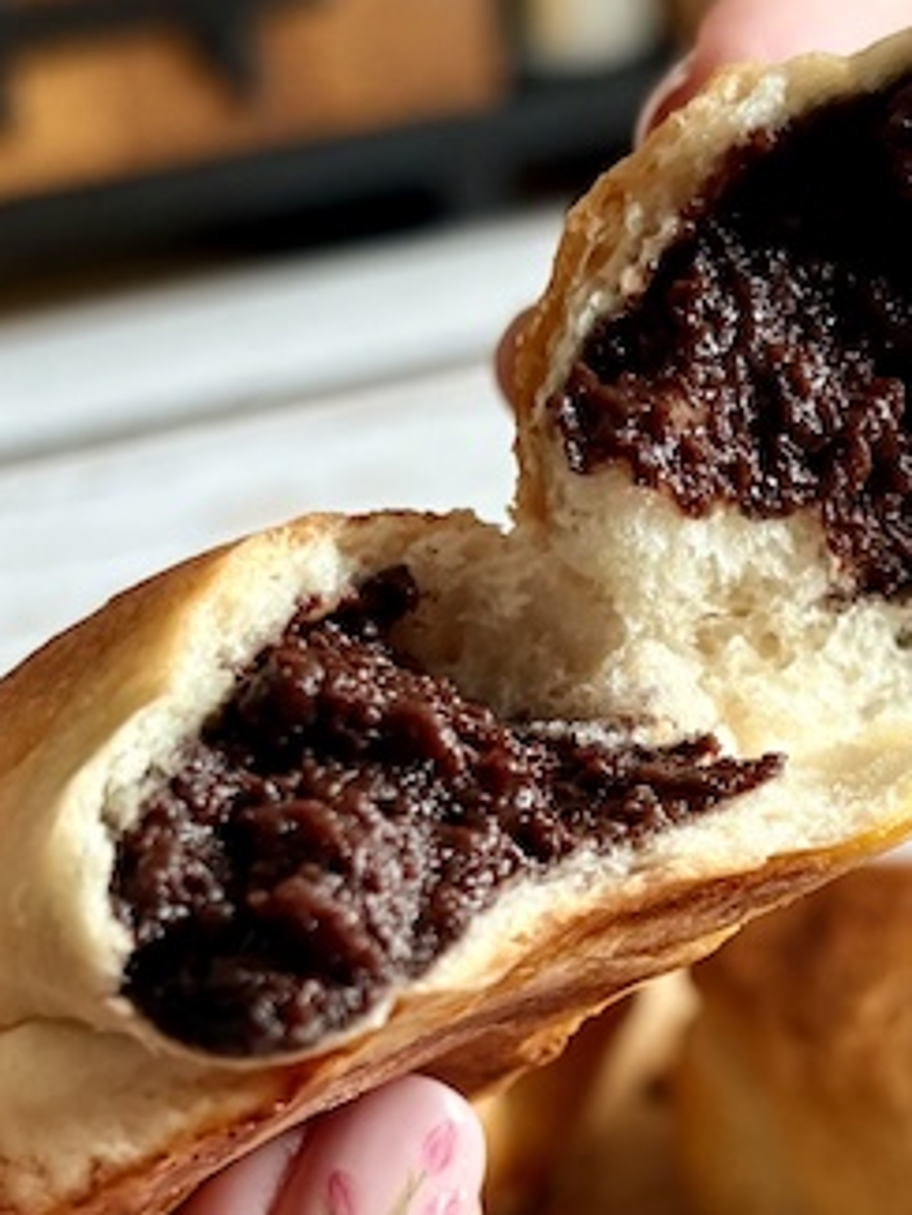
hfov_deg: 17.8
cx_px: 766
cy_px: 916
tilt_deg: -34.0
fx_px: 2879
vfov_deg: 23.6
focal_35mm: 82
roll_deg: +0.2
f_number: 1.6
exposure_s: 1/65
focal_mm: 5.96
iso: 125
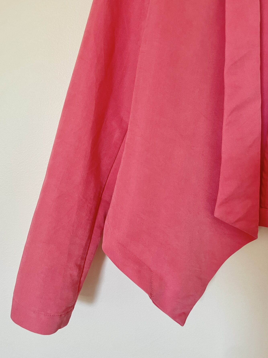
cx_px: 135
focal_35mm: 30
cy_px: 173
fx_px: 310
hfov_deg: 46.8
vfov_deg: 60.0
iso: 125
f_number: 1.6
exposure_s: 1/97
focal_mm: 4.2
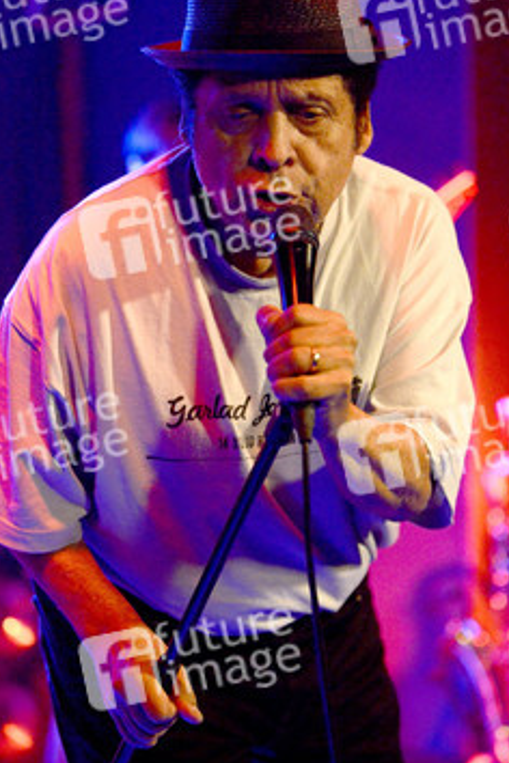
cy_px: 336
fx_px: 1675
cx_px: 252
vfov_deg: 25.7
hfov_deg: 17.3
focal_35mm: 79
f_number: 2.8
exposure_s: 1/160
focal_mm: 70
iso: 8063
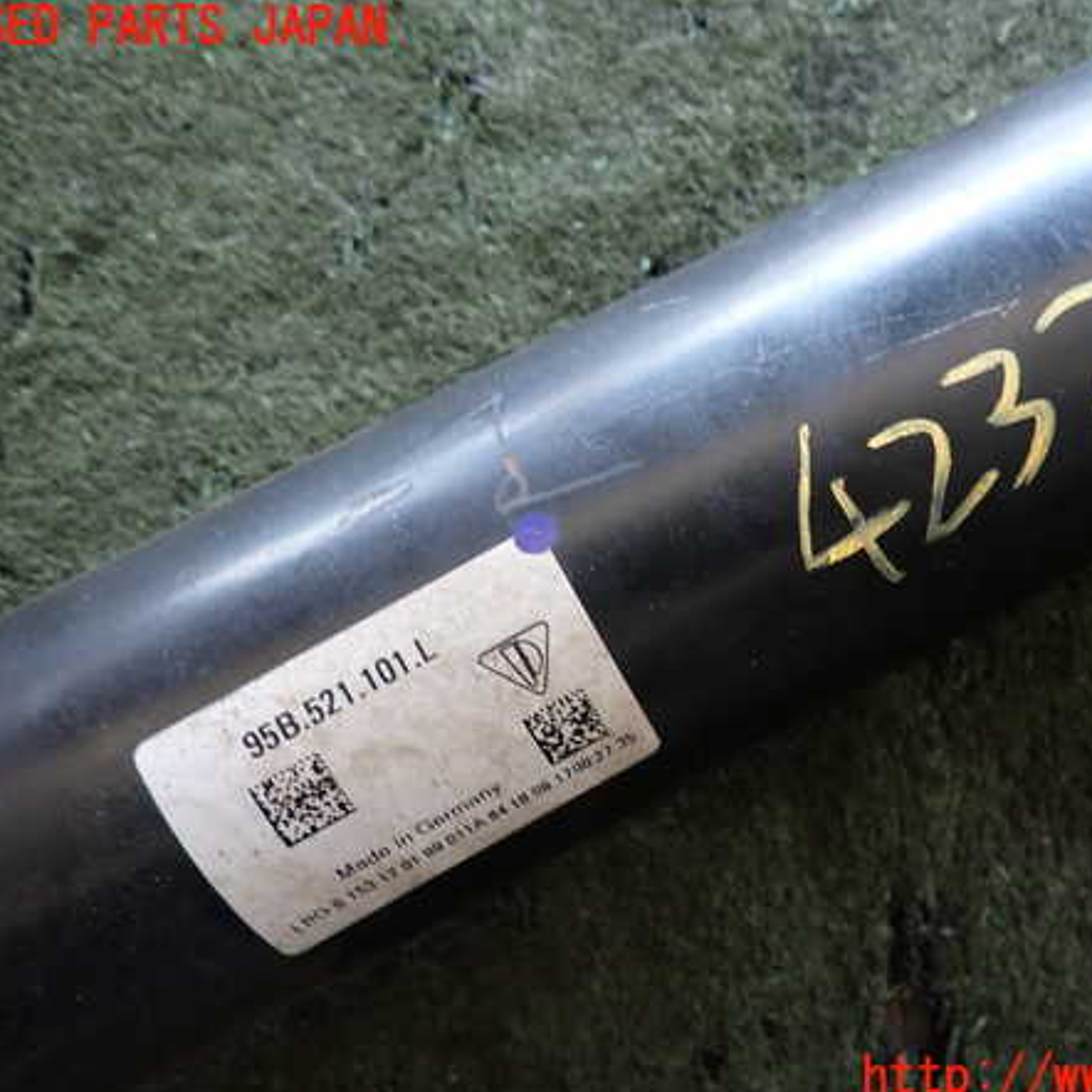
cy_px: 553
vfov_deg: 54.0
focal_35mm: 30
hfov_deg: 53.5
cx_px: 679
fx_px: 1071
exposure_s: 1/40
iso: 200
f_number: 2
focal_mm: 4.5
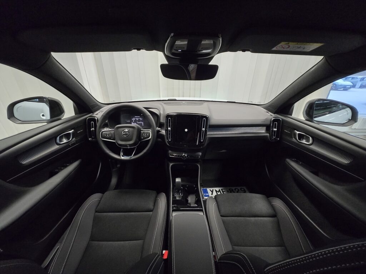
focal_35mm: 13
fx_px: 137
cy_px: 137
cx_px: 183
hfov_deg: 106.2
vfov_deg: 89.9
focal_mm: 1.7
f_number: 2.2
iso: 500
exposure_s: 1/51
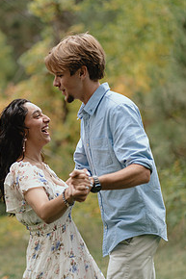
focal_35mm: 132
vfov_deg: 15.5
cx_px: 43
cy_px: 148
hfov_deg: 10.4
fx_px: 1024
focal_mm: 85
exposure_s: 1/400
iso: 400
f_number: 1.8
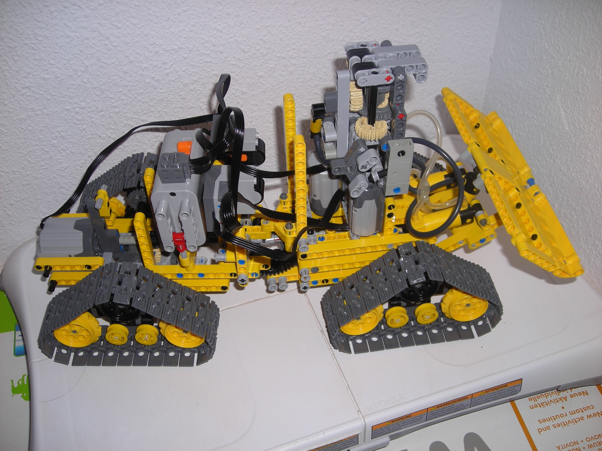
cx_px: 301
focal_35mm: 38
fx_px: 661
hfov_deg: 49.0
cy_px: 226
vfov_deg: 37.7
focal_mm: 6.3
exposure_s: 1/60
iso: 50
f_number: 3.2
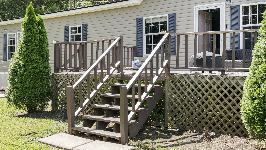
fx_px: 317
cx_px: 149
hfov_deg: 45.4
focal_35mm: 45
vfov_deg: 26.4
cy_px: 55
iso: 800
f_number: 9
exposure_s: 1/40
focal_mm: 35
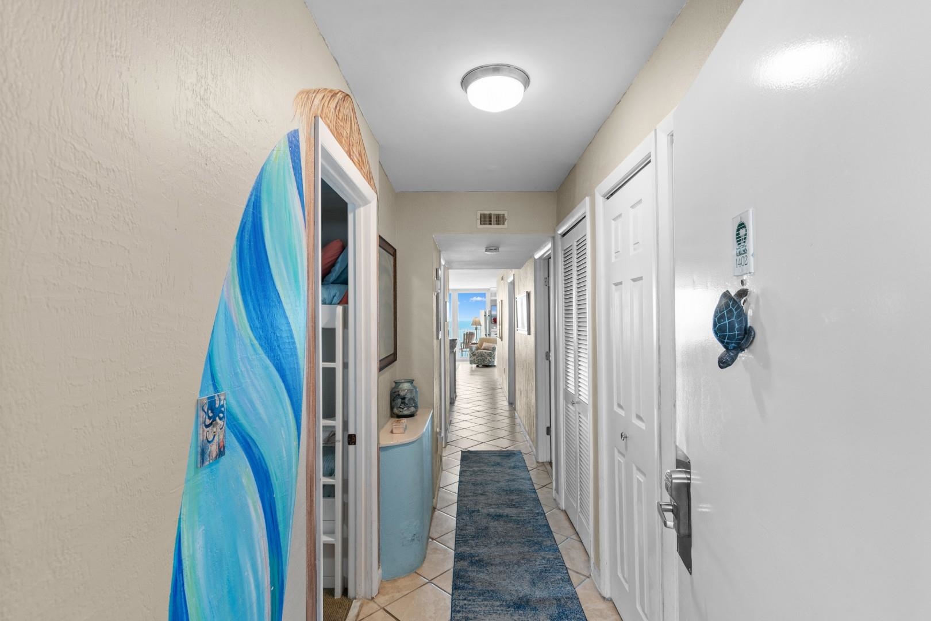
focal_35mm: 16
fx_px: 414
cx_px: 466
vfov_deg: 73.7
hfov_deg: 96.7
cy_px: 310
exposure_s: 1/10
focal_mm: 11
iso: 100
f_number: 4.8
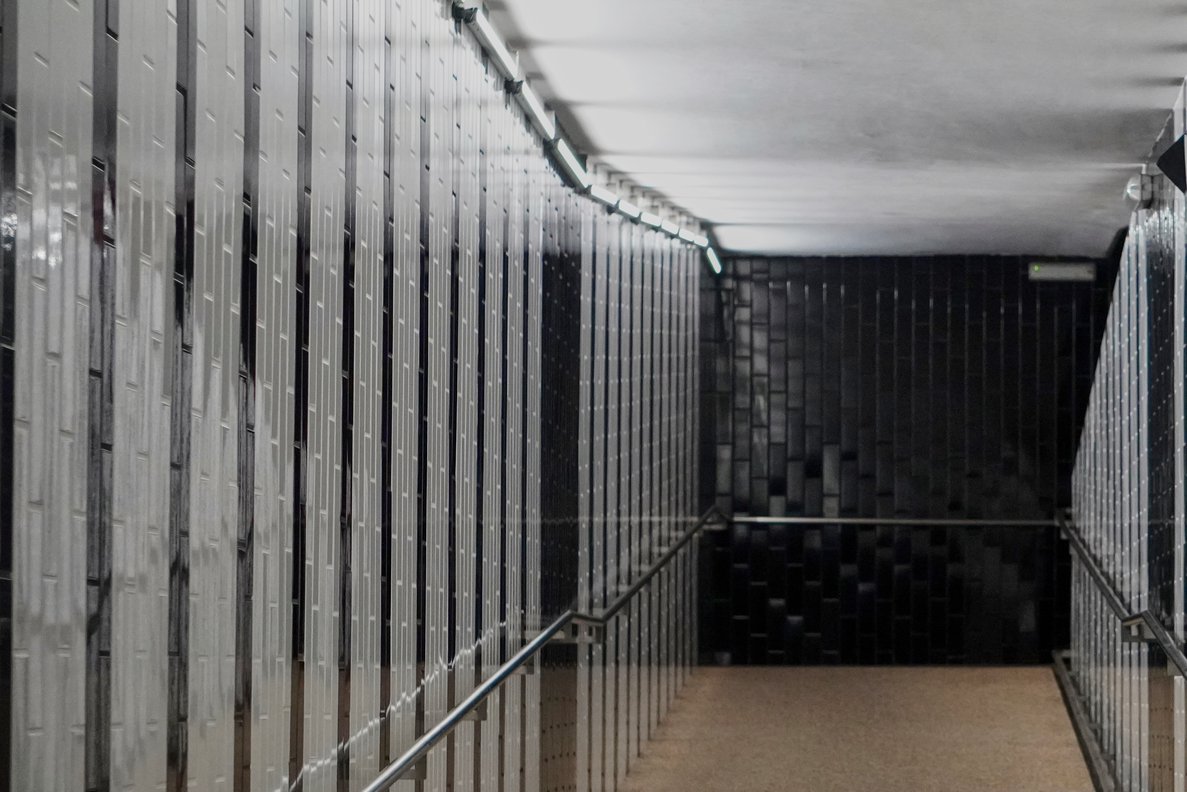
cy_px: 479
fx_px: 4511
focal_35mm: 137
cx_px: 878
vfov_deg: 10.0
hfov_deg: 14.9
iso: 3200
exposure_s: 1/160
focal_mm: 55
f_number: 4.5
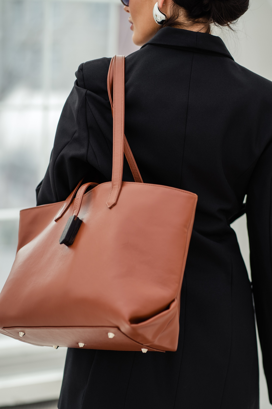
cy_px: 204
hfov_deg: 16.1
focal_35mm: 85
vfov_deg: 23.9
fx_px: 963
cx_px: 136
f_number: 2.8
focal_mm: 85
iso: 100
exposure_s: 1/250
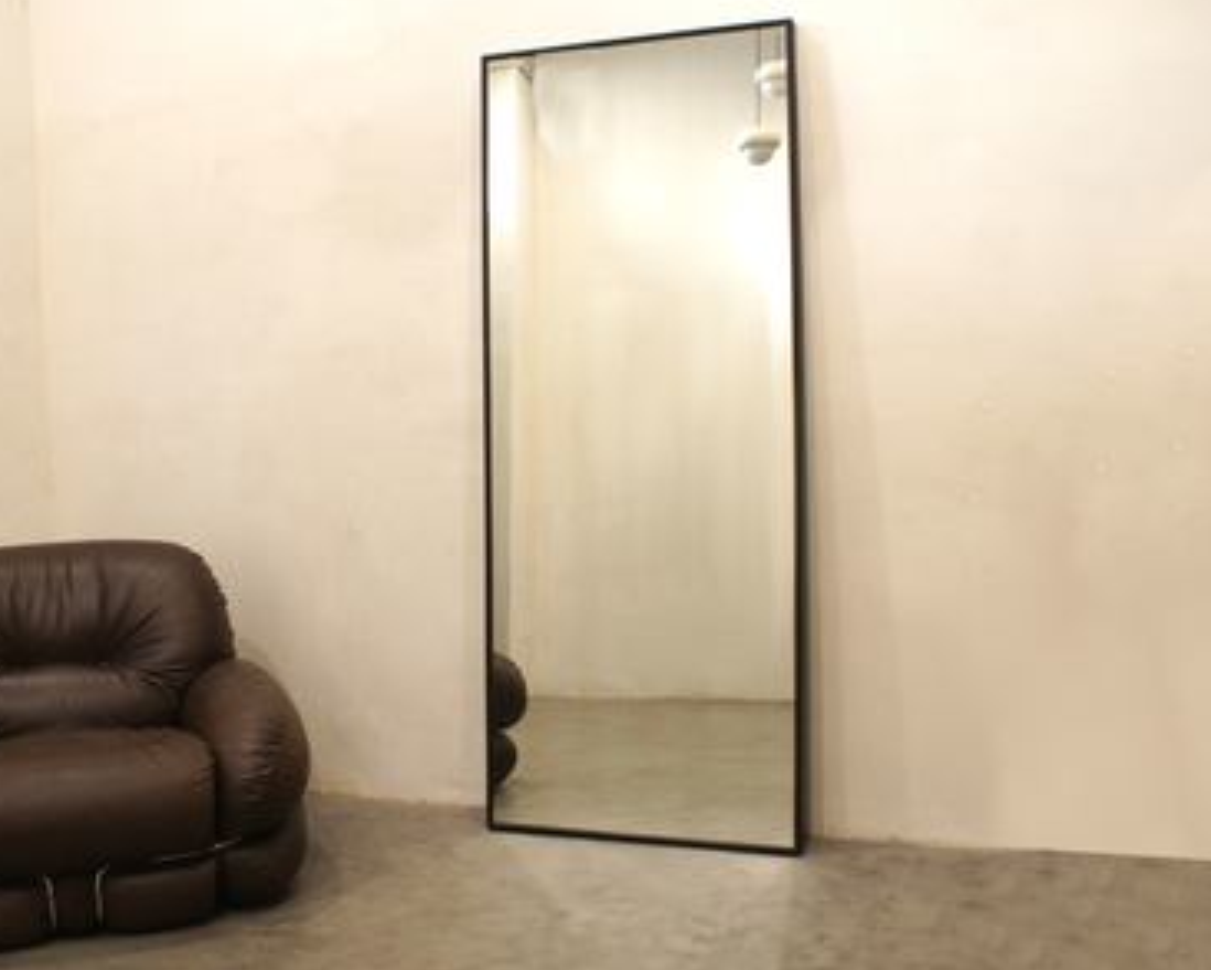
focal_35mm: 35
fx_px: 1255
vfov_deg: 42.2
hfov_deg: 51.3
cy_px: 475
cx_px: 518
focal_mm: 20
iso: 400
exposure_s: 1/13
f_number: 4.5
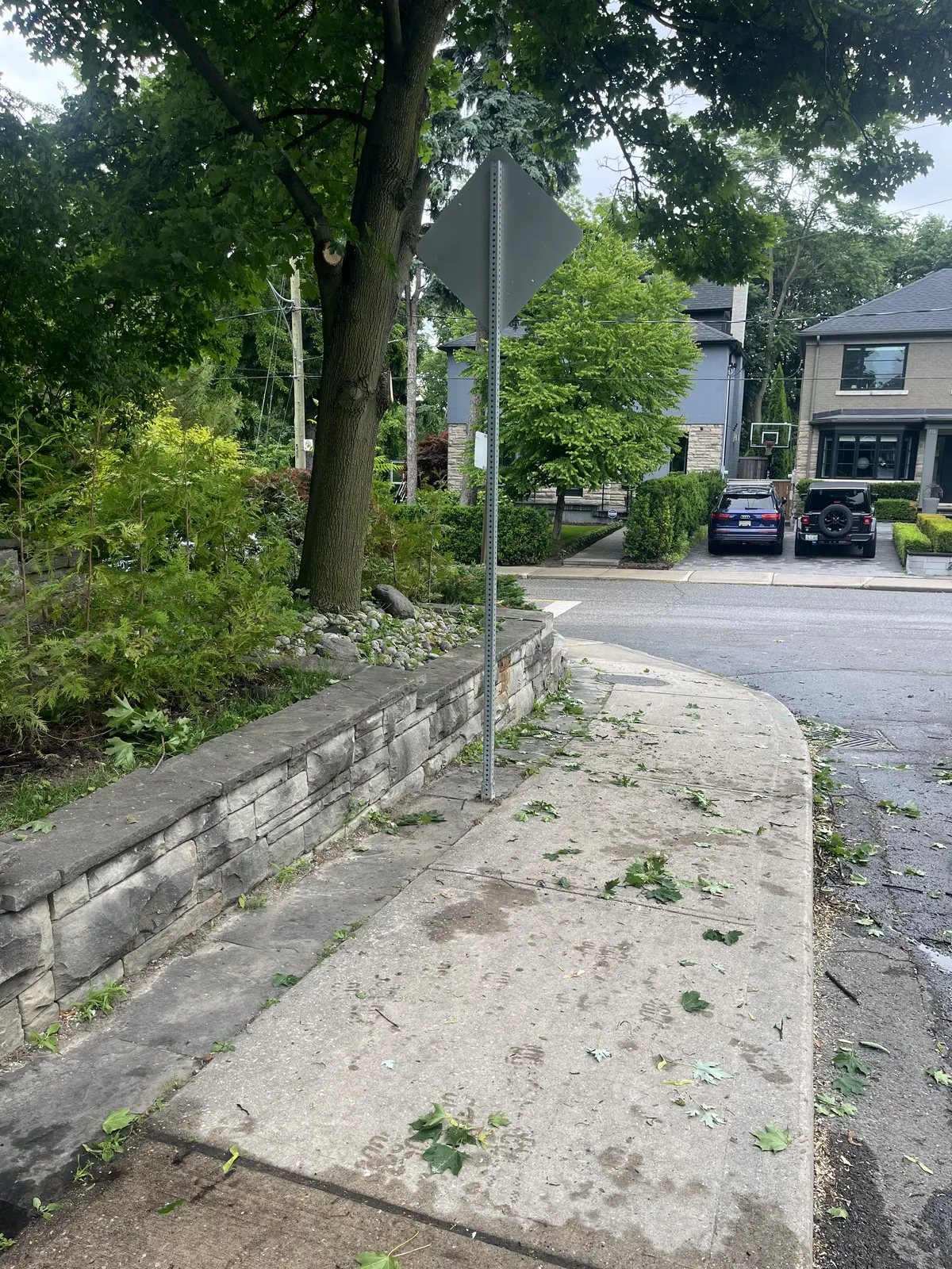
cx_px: 476
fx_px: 953
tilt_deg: -11.8
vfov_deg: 67.3
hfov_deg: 53.1
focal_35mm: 26
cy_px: 634
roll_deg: -0.8
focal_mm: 5.1
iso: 50
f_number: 1.6
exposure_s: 1/517
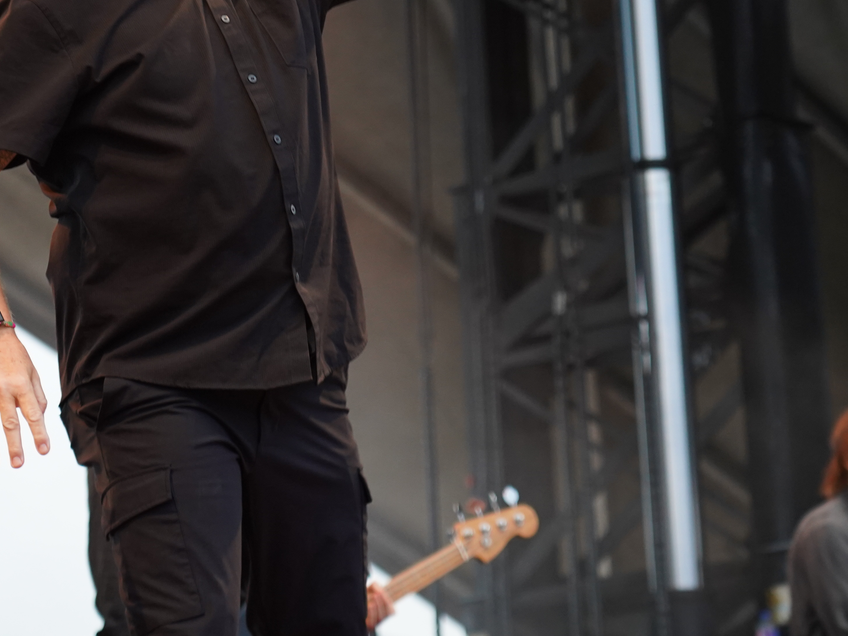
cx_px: 248
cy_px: 94
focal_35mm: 150
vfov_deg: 9.9
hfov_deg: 13.1
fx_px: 3674
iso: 1600
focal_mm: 76
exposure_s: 1/160
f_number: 4
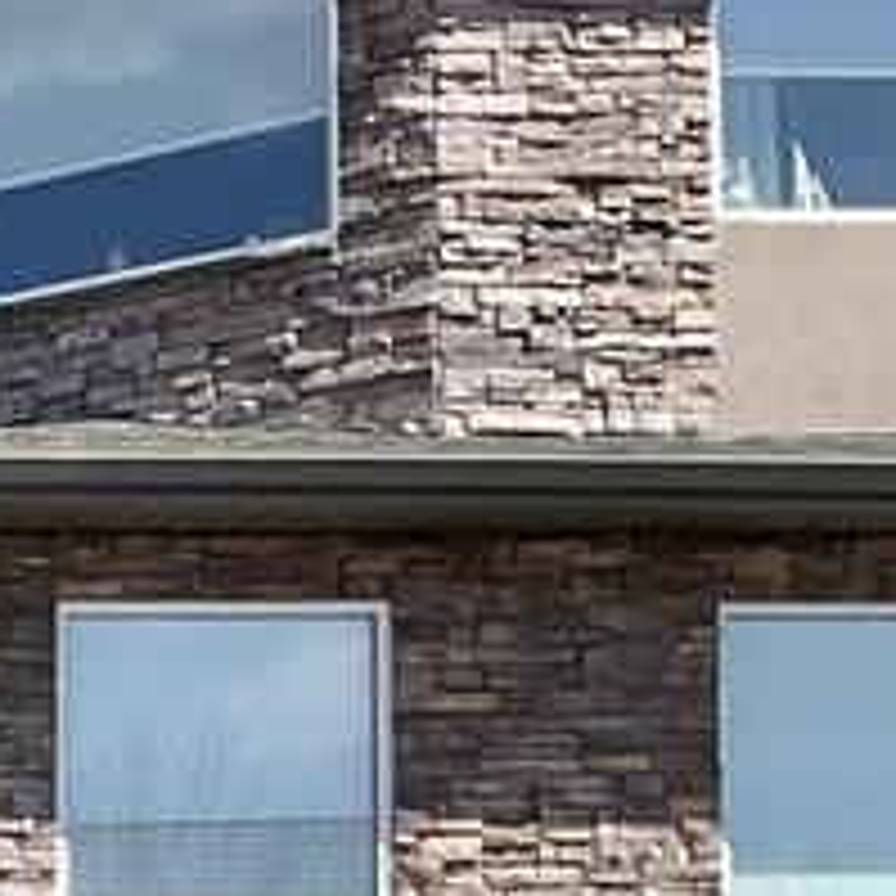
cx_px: -1211
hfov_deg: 11.2
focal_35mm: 132
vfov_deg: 12.7
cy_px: 1272
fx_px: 3866
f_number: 1.8
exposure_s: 1/2058
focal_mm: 3
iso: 16
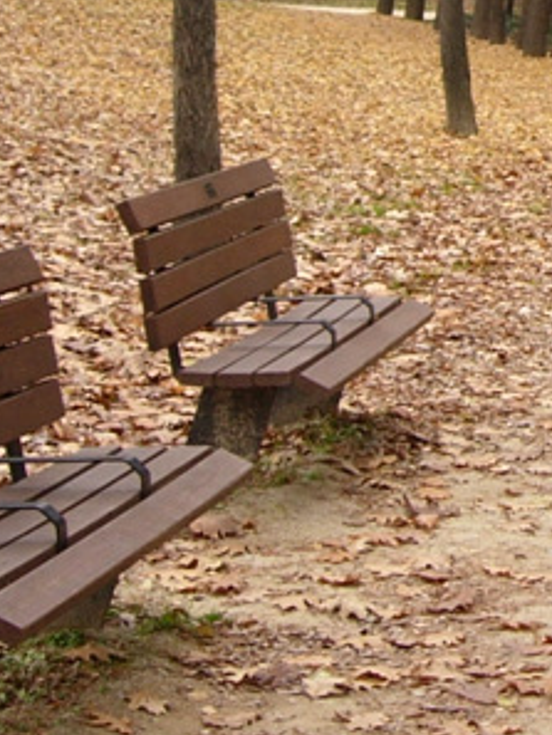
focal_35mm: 131
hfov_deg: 10.8
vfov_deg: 14.9
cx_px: 891
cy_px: 49
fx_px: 2783
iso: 64
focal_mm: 7.8
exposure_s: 1/128
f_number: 2.8
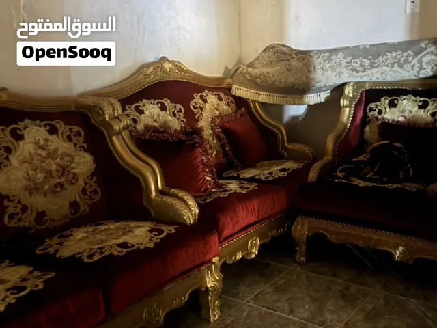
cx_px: 218
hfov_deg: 71.6
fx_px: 303
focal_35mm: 24
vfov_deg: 56.8
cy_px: 164
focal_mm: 6.76
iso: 1600
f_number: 1.78
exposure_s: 1/2
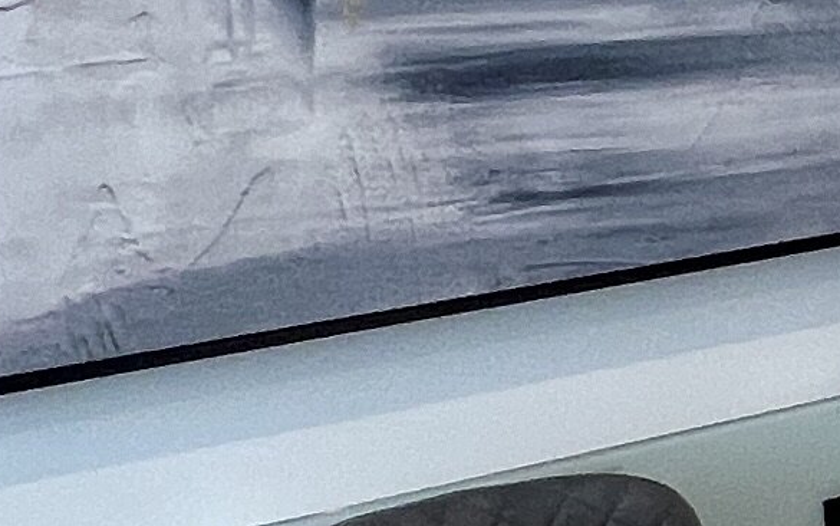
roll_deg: -0.8
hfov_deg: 15.7
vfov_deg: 13.8
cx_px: 1819
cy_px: 207
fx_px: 2175
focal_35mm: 95
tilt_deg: -13.4
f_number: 1.8
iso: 100
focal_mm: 1.57
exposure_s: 1/100
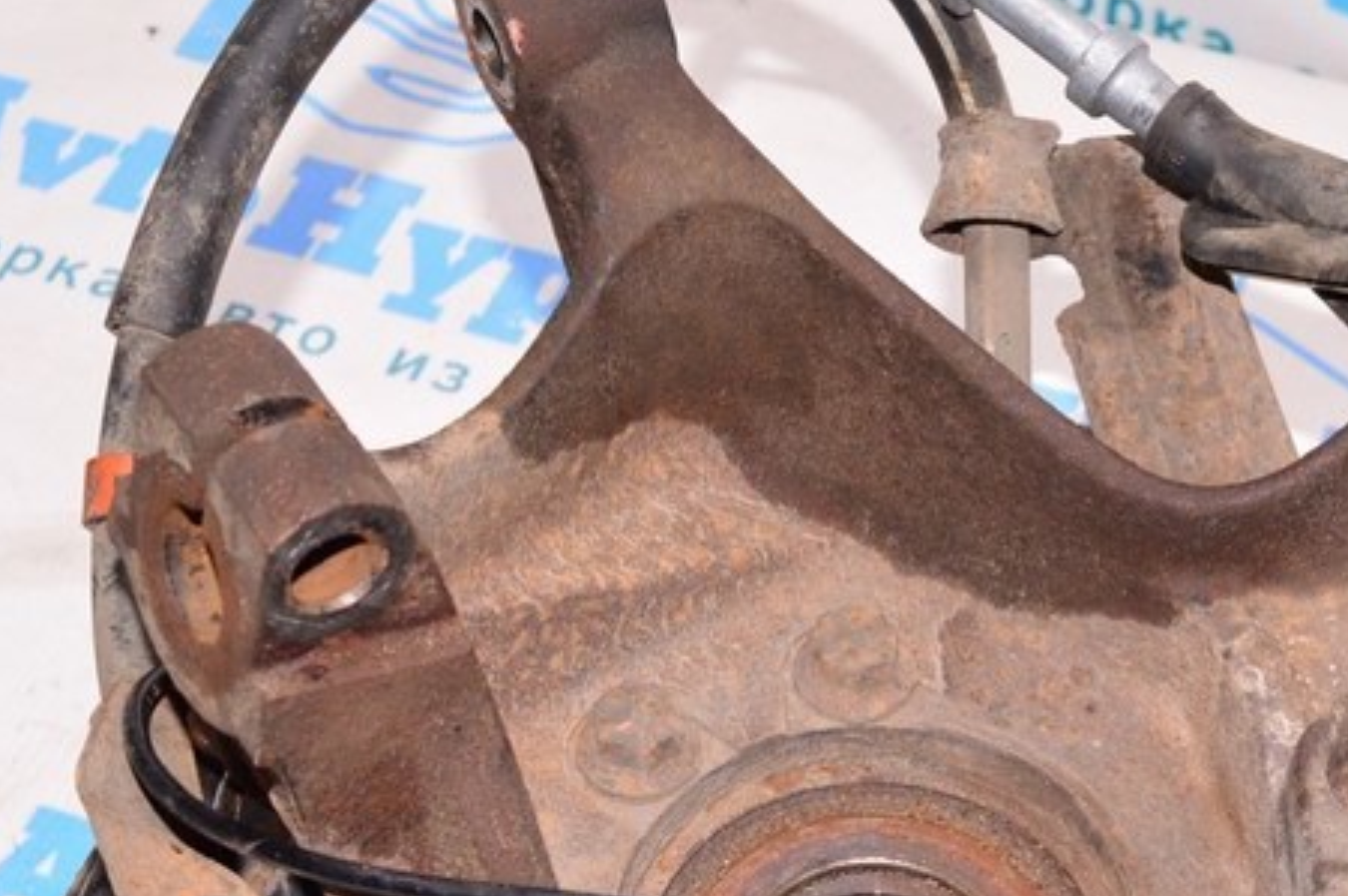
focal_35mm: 92
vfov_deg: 14.6
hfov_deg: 22.0
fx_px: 3446
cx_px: 899
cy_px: 826
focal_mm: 27
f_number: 8
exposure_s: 1/80
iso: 1600
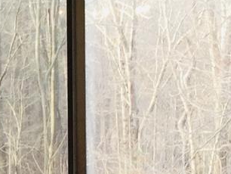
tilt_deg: -4.8
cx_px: -359
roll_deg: +0.8
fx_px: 1296
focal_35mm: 194
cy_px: 214
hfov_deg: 9.0
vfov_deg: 7.6
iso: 32
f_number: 2.2
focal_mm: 4.15
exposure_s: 1/60
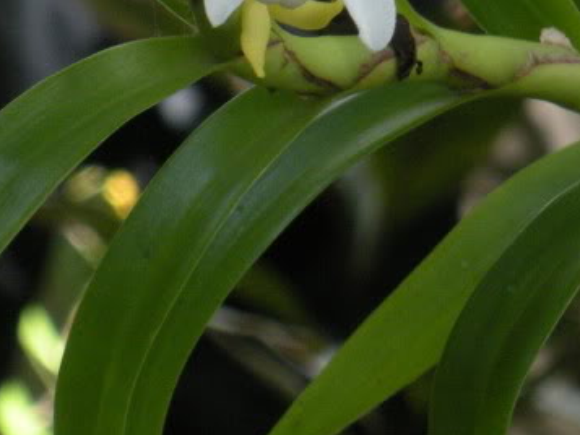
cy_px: -67
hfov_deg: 7.2
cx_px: 253
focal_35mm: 275
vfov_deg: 5.4
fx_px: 4609
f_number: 5
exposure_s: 1/127
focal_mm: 17.4
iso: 290
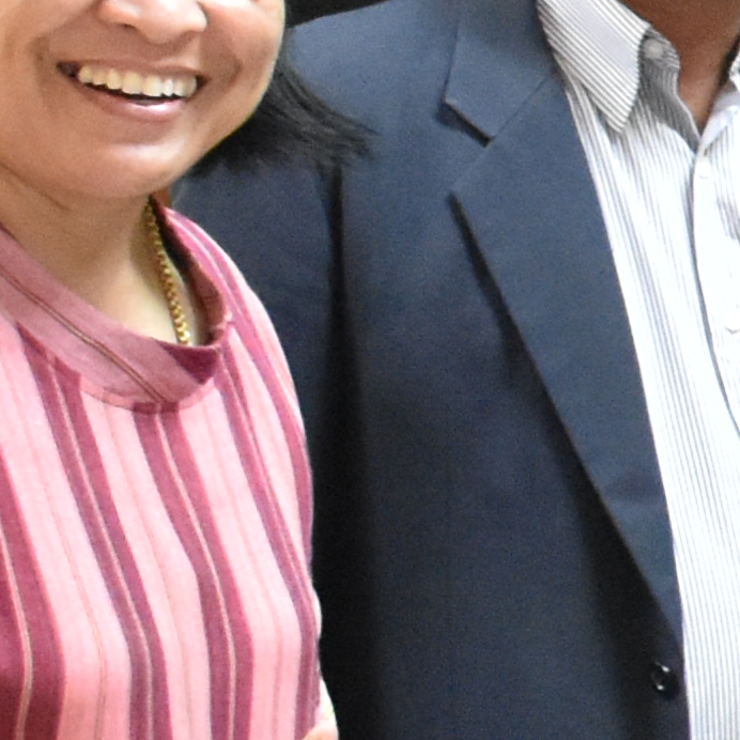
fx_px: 4813
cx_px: 1795
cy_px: 245
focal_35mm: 199
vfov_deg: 8.8
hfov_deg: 8.1
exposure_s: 1/80
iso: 2500
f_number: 4.5
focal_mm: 18
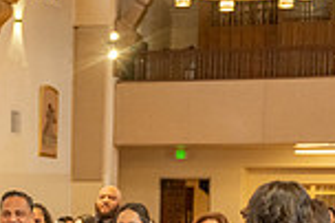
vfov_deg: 8.0
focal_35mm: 168
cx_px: -179
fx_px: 1562
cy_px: 348
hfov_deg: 11.7
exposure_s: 1/160
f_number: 2.8
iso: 1600
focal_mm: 44
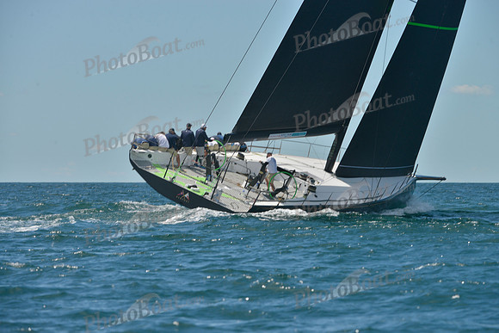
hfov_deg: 7.4
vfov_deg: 4.9
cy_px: 166
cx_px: 250
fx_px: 3882
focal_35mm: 280
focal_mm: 280
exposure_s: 1/800
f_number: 10
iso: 280
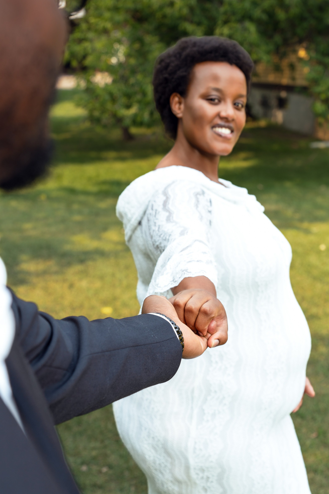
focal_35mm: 58
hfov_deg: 23.3
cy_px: 186
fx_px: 795
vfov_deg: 34.3
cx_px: 196
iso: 100
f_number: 5
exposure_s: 1/200
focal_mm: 45
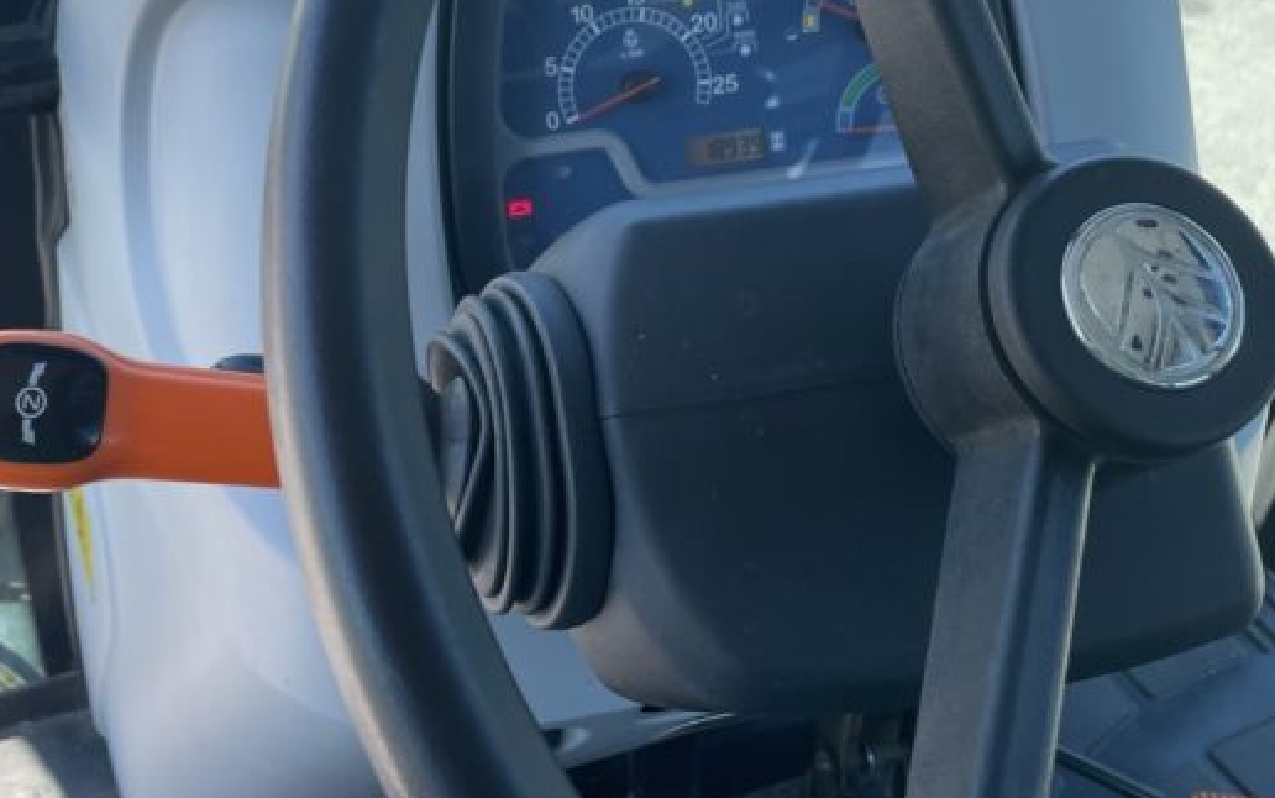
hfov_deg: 48.0
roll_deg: -0.2
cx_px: 526
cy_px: 143
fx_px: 1425
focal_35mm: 41
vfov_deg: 30.4
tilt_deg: -37.3
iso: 32
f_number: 1.6
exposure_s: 1/520
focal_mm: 4.2
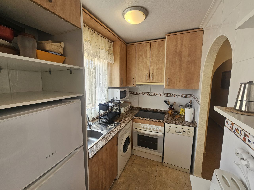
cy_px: 95
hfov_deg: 106.2
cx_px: 127
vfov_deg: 89.9
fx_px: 95
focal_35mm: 13
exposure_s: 1/100
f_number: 2.2
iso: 64
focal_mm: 2.2
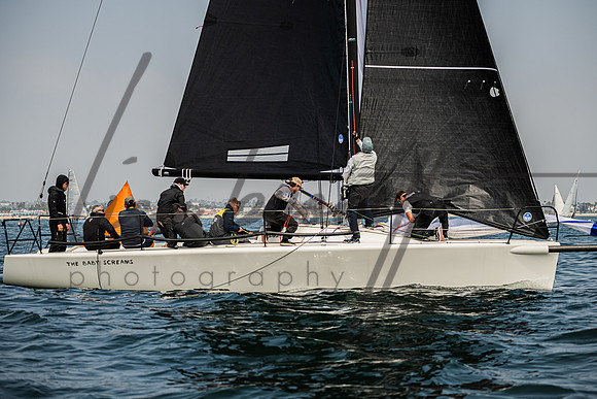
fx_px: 1723
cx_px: 298
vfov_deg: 13.2
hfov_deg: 19.7
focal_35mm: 104
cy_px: 200
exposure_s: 1/4000
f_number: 4.5
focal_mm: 100
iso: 360
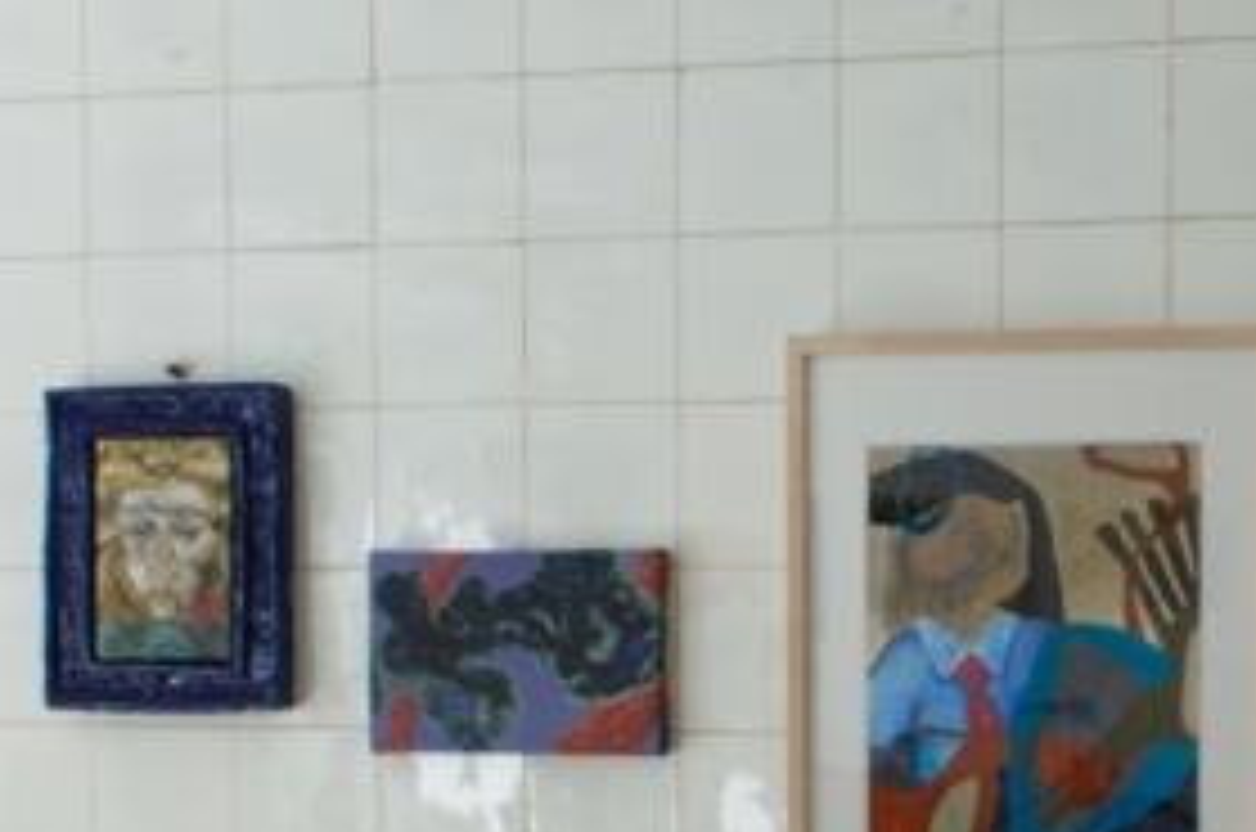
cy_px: 751
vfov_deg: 21.0
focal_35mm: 63
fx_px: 2194
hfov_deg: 30.9
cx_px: 1062
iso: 100
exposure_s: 1/80
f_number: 4.5
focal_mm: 18
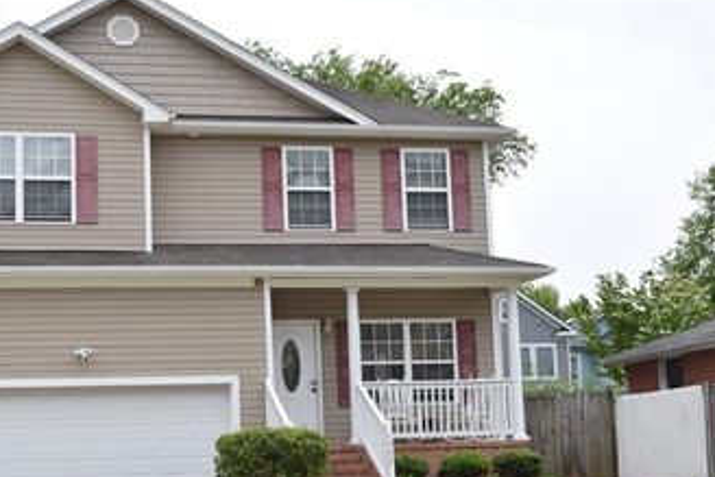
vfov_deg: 21.2
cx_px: 225
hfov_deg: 31.1
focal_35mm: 64
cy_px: 313
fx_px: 1272
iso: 200
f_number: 10
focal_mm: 28
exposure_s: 1/400
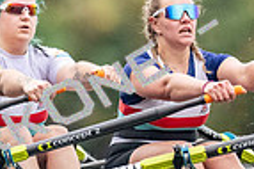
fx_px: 17196
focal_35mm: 2440
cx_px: 117
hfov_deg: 0.8
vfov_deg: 0.6
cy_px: 36
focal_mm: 600
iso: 4500
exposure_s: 1/2500
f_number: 4
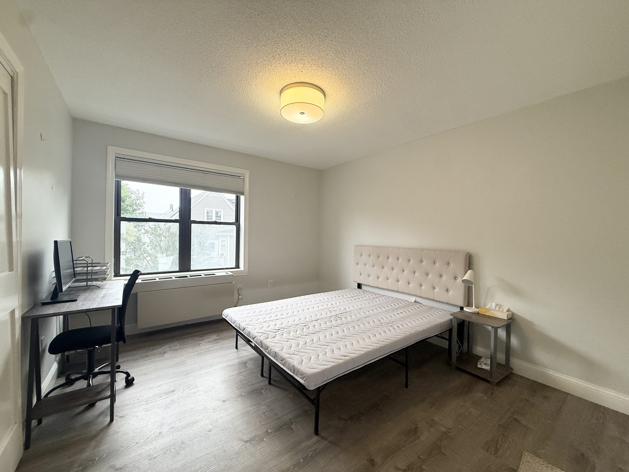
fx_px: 254
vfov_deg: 85.7
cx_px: 314
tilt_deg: +0.1
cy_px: 236
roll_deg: -0.8
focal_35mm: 14
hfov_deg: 102.1
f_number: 2.2
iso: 200
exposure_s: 1/120
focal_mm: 2.22
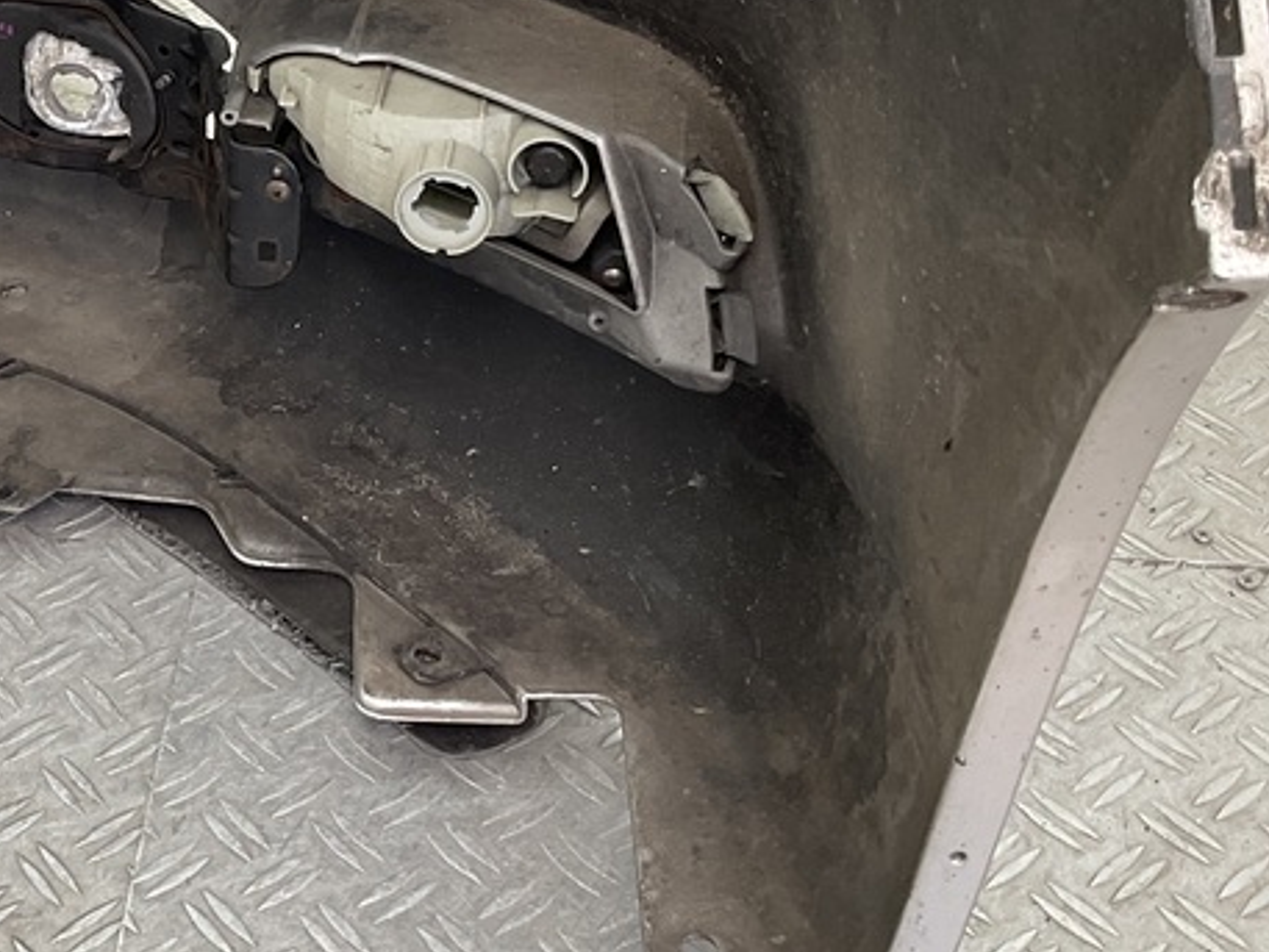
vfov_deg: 22.6
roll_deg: +4.0
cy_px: 186
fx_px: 2347
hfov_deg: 28.7
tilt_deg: -33.1
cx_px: 53
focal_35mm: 64
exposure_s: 1/100
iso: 40
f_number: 1.8
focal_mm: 3
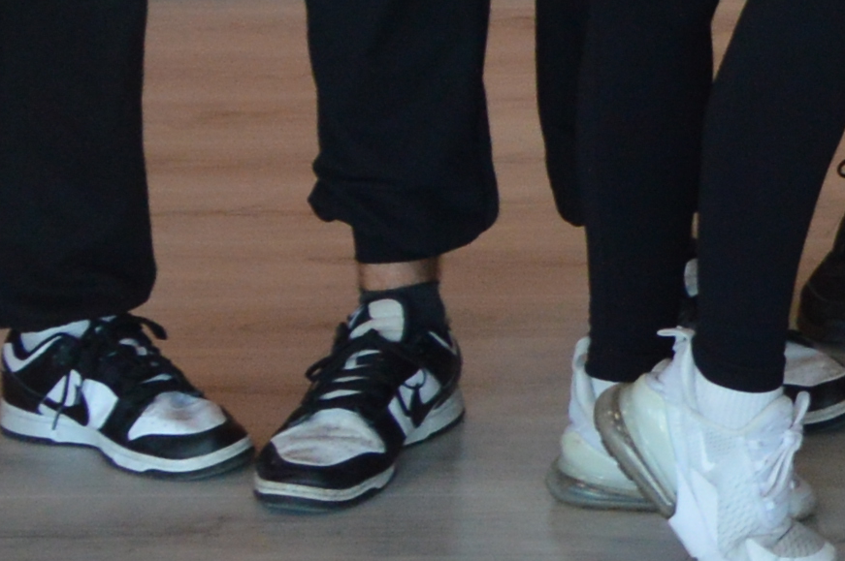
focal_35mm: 228
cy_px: -699
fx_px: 5347
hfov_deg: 8.3
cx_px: 2017
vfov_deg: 5.8
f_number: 5.6
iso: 400
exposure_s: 1/125
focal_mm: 22
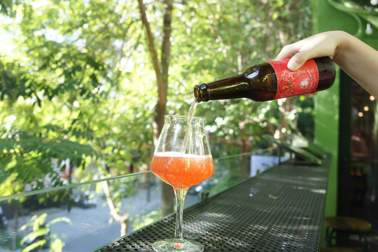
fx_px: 346
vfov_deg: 39.9
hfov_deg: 57.3
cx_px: 189
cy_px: 126
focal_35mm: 33
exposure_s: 1/50
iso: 200
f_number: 4
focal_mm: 22
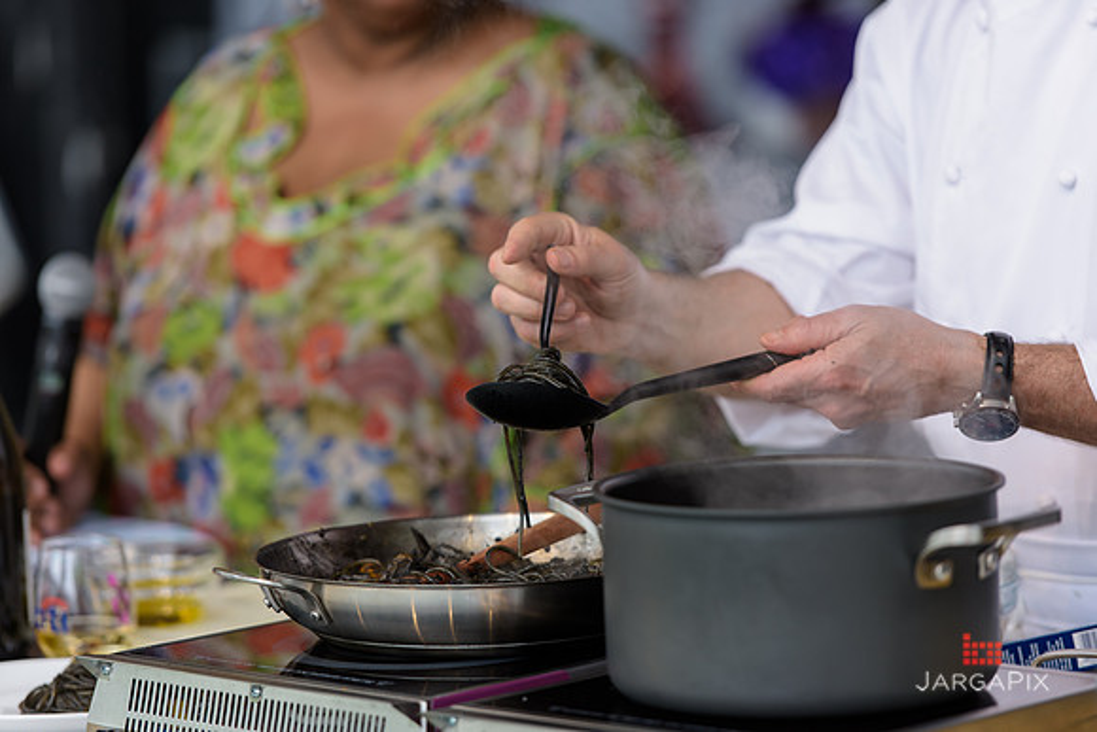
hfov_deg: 11.4
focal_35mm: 180
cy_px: 366
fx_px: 5486
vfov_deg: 7.6
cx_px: 548
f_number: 3.2
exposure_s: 1/1250
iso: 250
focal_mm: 180
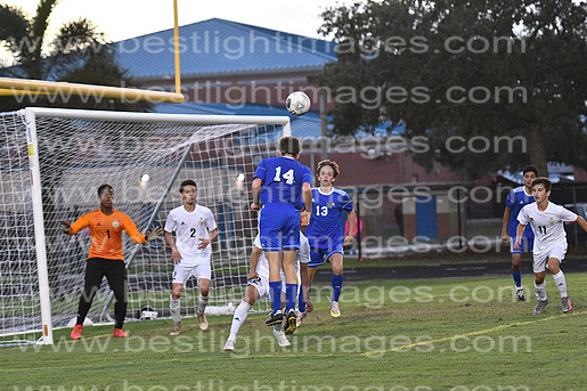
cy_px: 219
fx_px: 3032
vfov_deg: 7.4
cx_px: 272
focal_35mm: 186
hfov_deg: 11.1
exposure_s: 1/800
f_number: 3.2
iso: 3200
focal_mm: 110
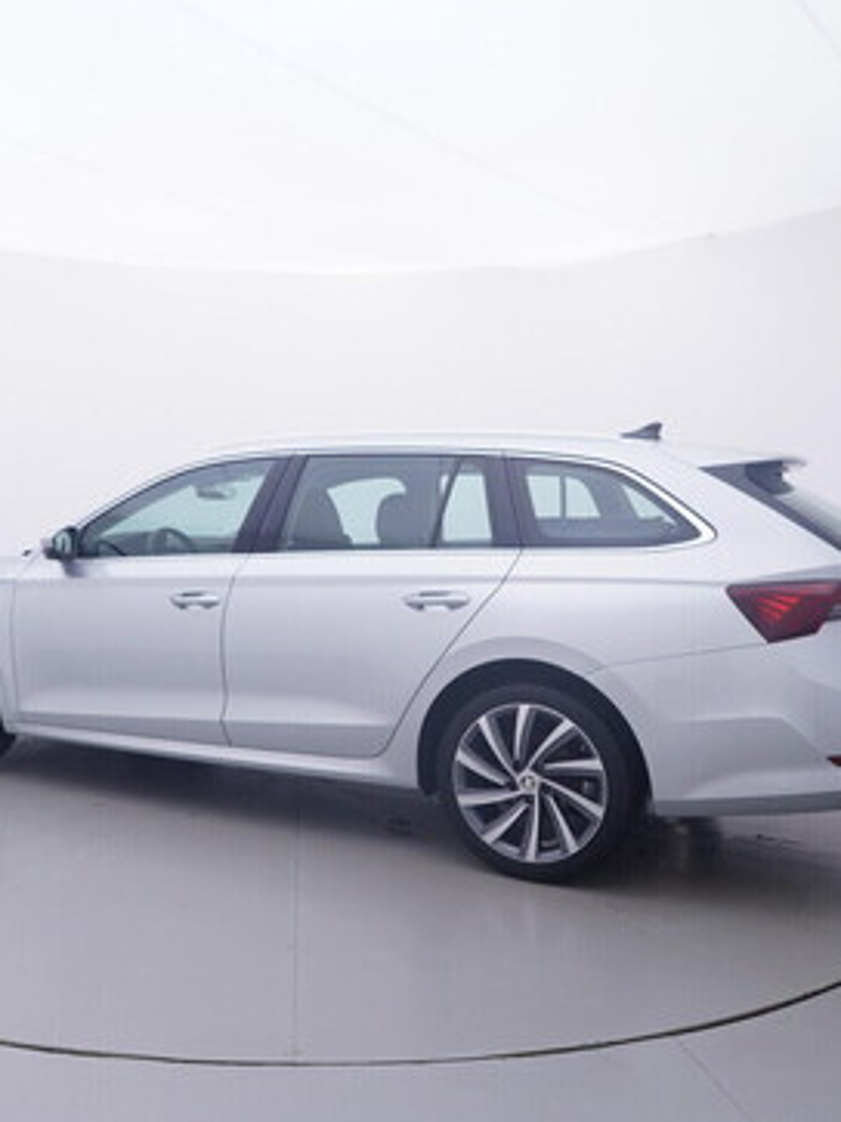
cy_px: 561
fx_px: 1061
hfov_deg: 42.8
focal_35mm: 33
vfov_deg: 55.8
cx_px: 295
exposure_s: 1/80
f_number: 5
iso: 200
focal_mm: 15
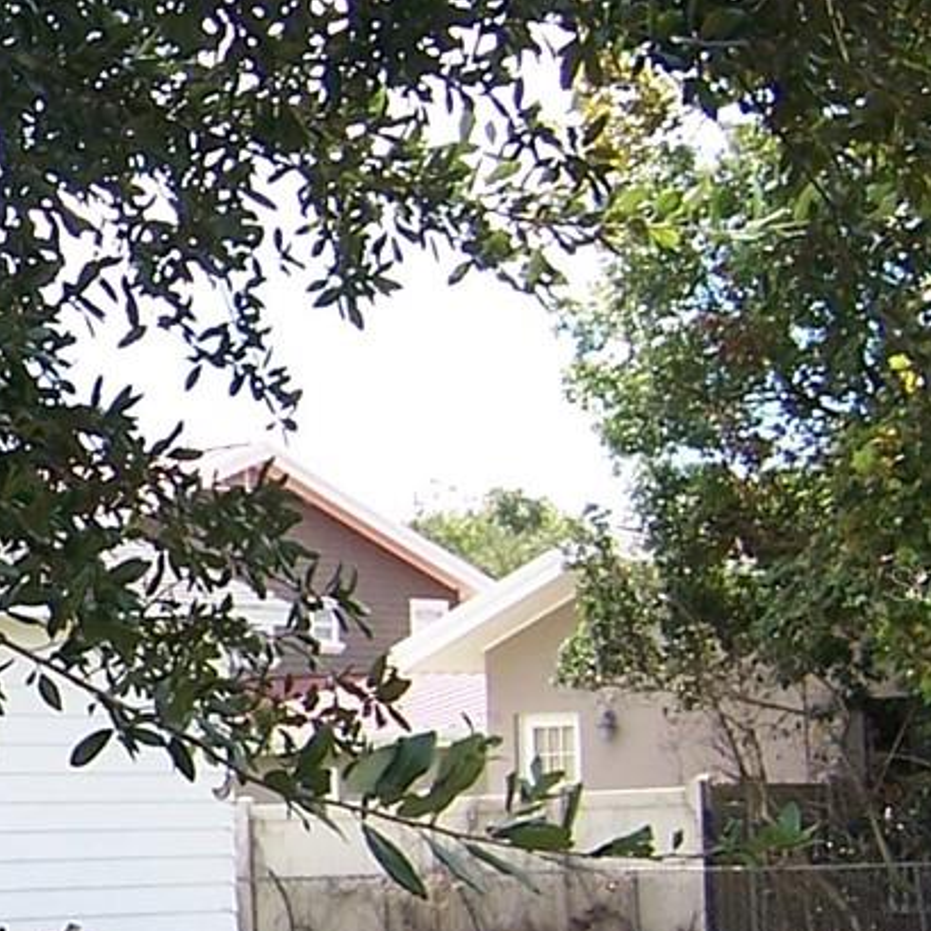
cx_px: -717
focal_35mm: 114
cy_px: 583
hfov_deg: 13.7
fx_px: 3469
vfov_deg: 15.3
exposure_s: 1/350
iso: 80
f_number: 3.4
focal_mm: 5.5
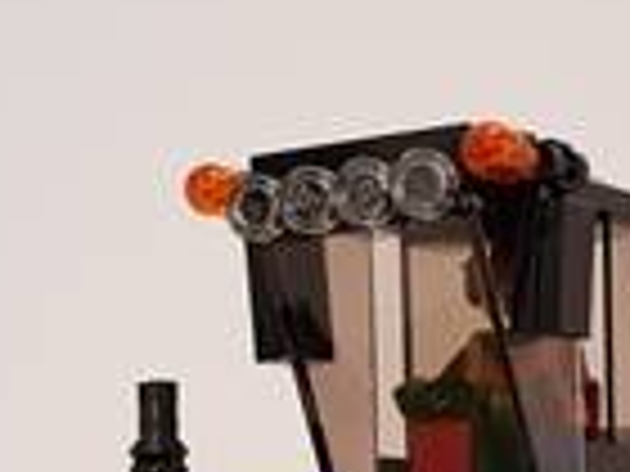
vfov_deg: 20.7
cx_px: 531
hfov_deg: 28.2
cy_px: 539
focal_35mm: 67
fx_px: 1219
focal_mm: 4.3
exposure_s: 1/33
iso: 200
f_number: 1.7
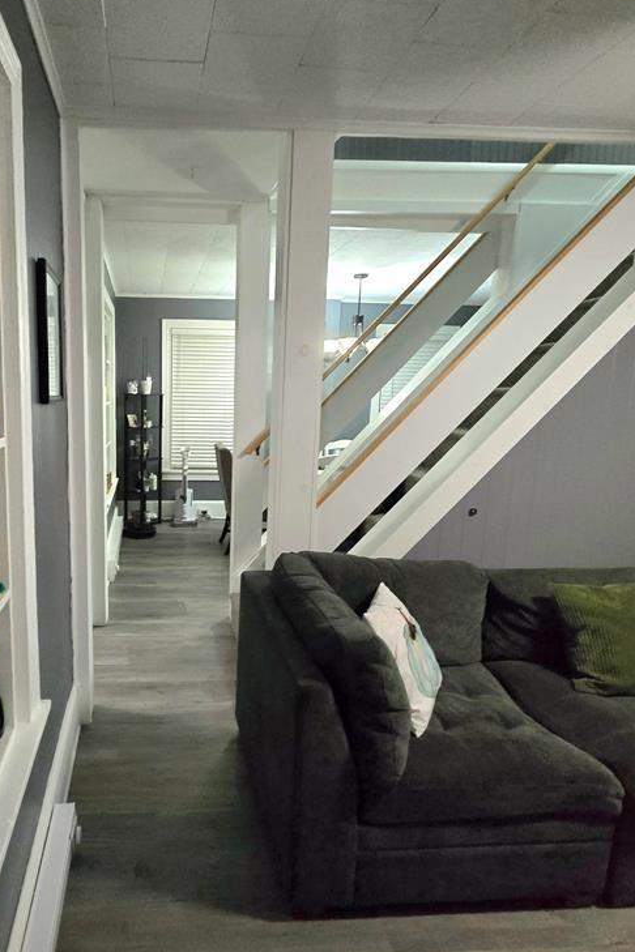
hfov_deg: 61.8
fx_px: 503
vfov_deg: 86.9
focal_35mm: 19
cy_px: 482
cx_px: 178
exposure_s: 1/30
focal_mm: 2.2
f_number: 2.2
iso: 1250
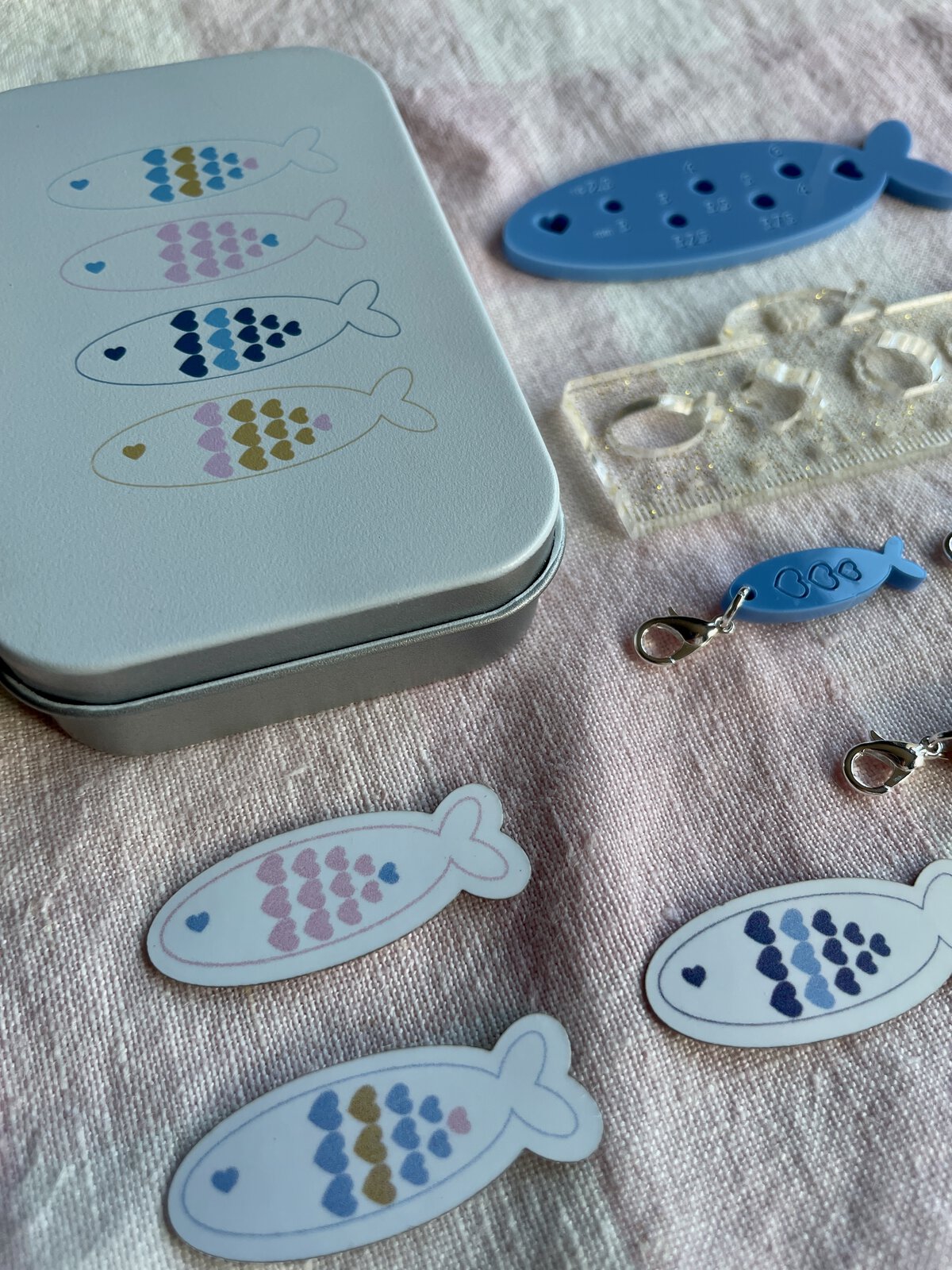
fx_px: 953
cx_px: 476
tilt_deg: -59.8
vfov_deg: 67.3
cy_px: 635
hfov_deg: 53.1
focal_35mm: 26
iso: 40
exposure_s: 1/121
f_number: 1.6
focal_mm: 4.2
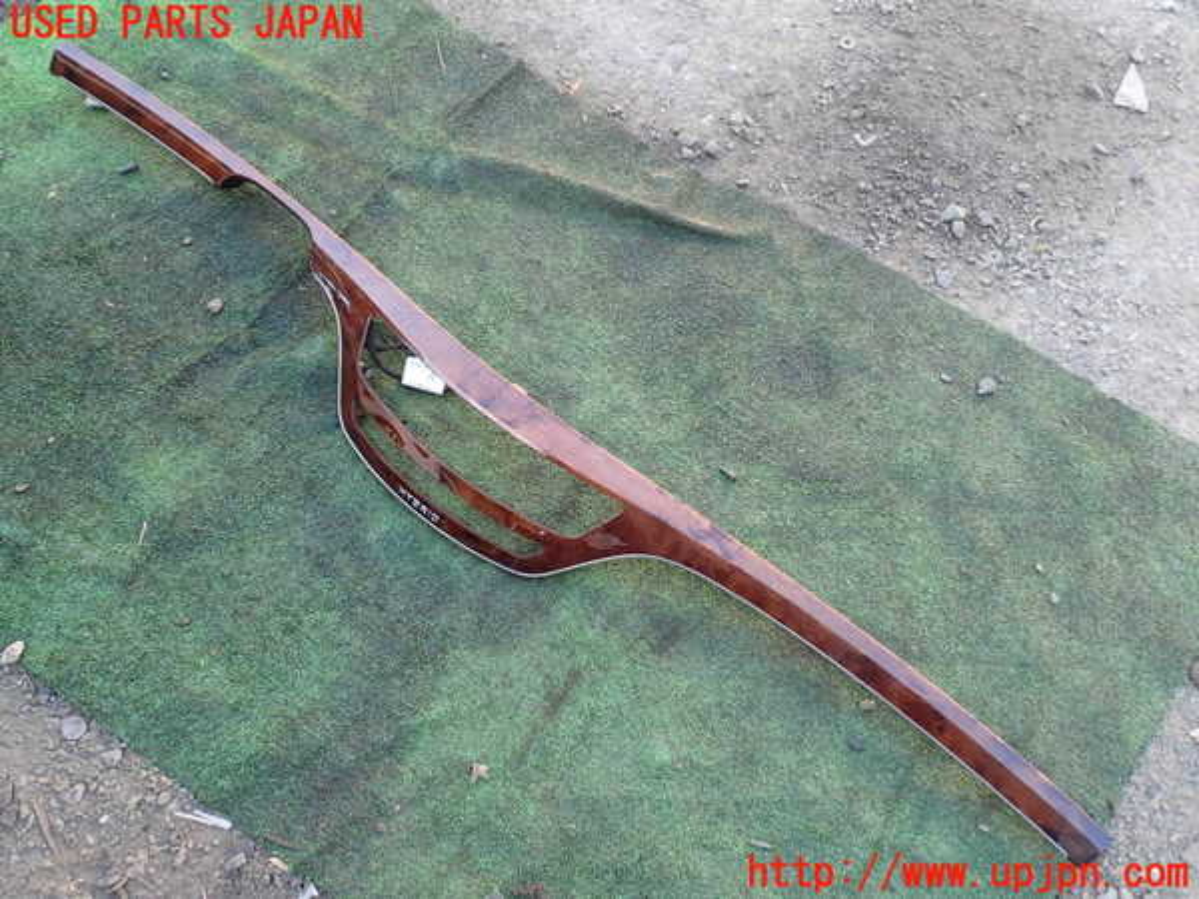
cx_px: 600
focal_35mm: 25
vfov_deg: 54.9
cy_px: 450
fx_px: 866
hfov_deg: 69.4
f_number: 2.8
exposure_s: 1/60
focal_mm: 4.5
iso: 125
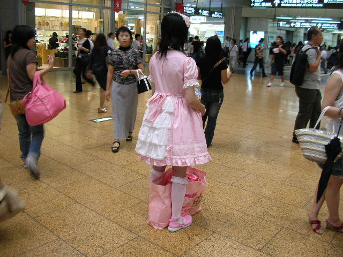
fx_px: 347
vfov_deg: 40.7
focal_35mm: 35
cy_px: 128
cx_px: 172
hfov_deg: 52.6
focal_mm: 5.8
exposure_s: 1/15.1
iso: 50
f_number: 2.8
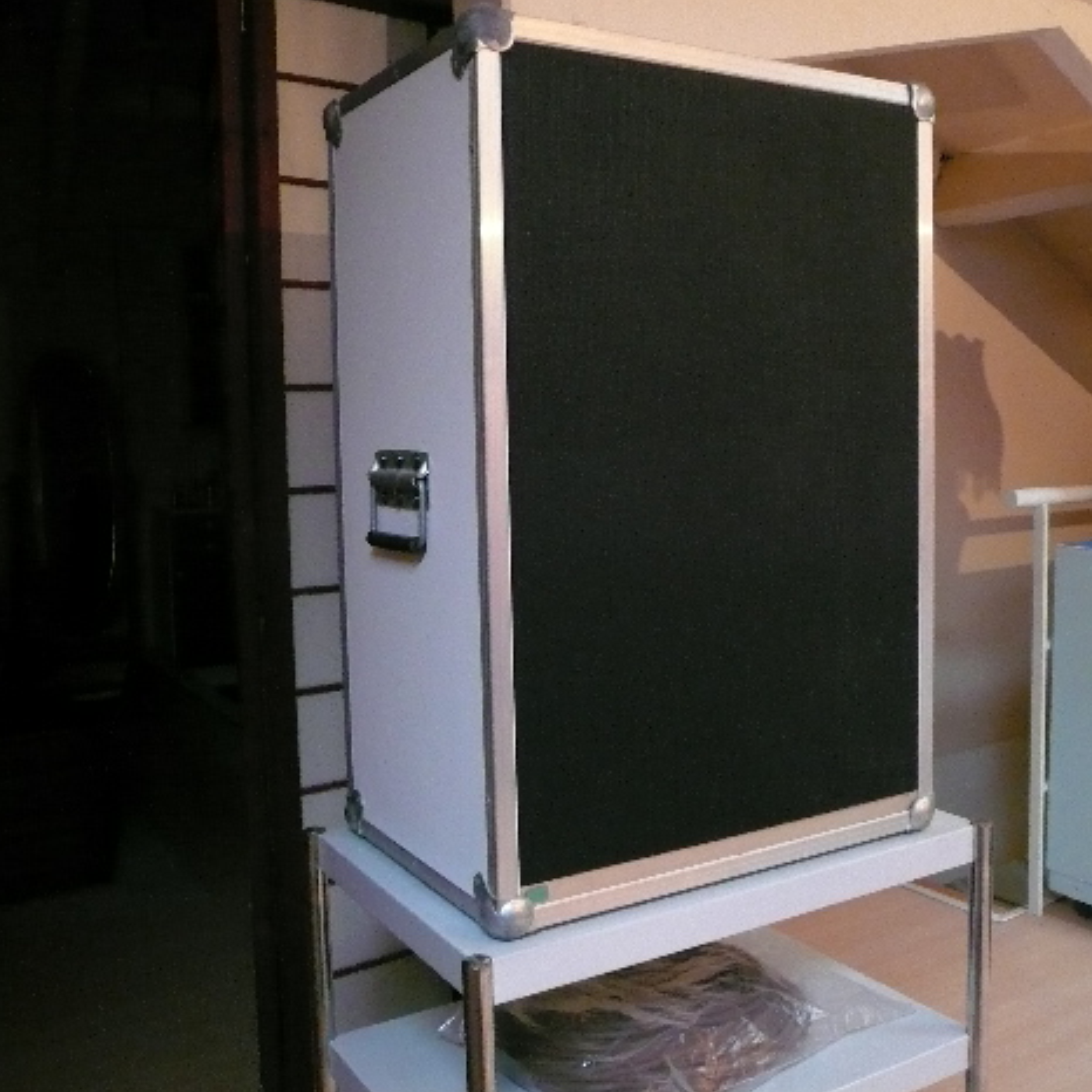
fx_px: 1213
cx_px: 605
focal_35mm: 34
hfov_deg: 48.4
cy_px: 532
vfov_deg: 48.4
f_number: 2.8
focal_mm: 4.6
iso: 400
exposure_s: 1/13
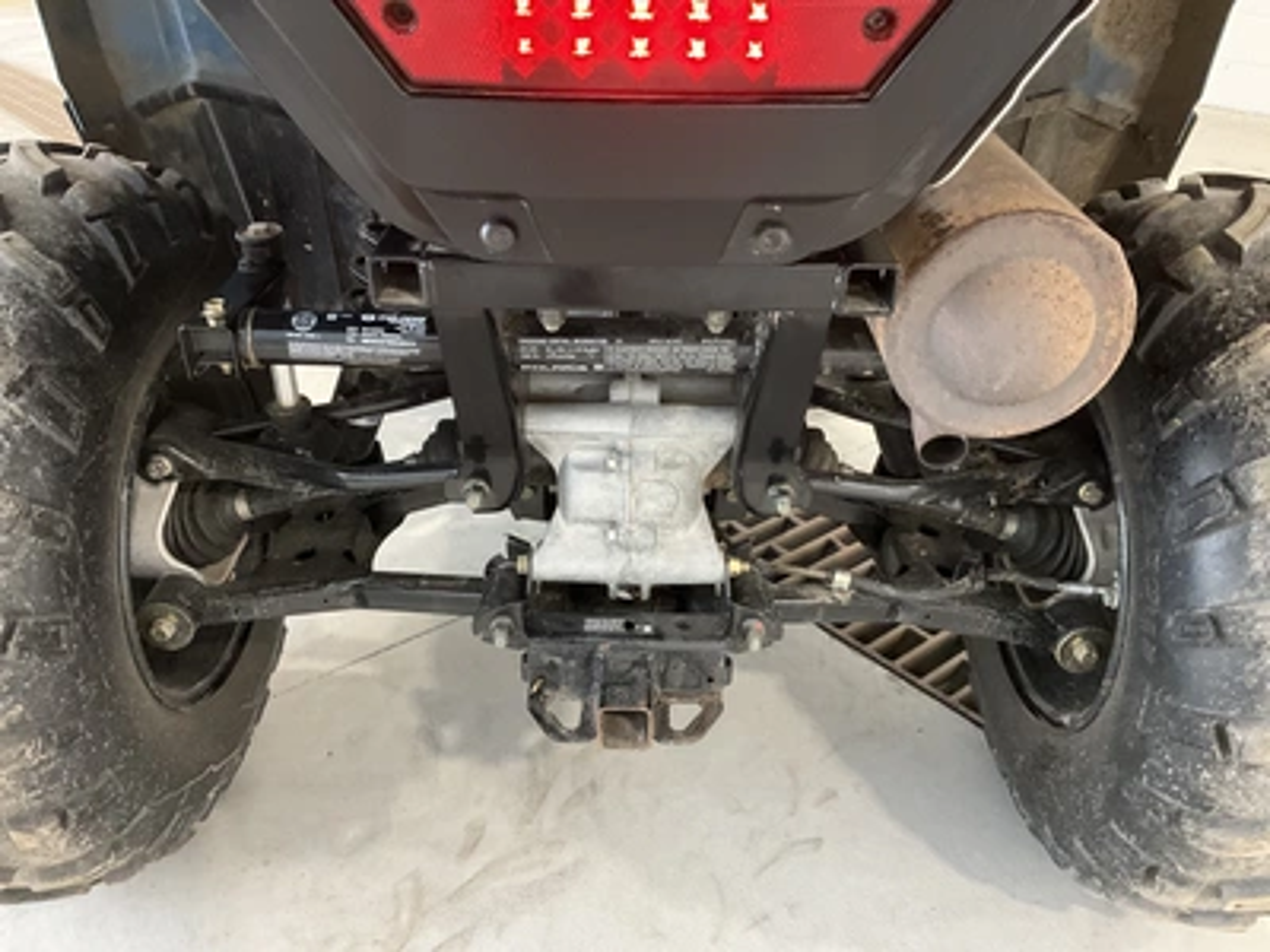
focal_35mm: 29
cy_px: 476
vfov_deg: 48.2
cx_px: 635
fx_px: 1064
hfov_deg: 61.7
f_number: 1.8
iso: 250
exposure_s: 1/60
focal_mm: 3
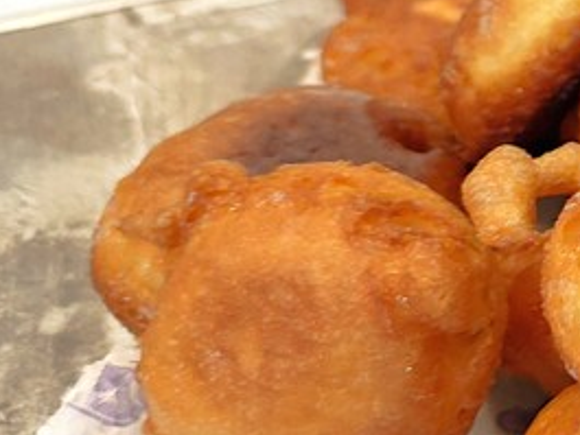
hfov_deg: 19.3
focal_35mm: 85
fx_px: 1425
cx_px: 932
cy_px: 57
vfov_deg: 17.2
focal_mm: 5.43
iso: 349
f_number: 1.89
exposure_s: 1/33
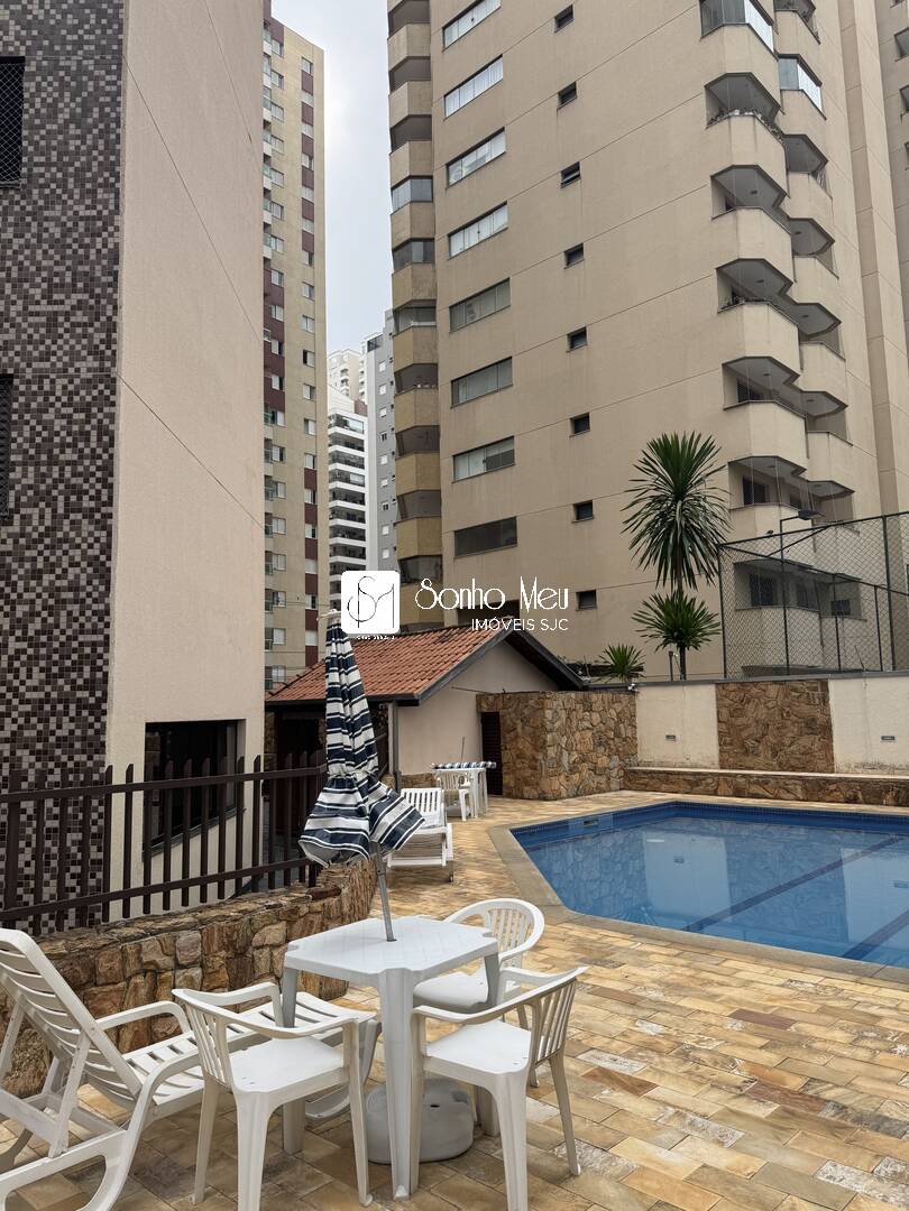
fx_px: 840
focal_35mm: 24
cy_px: 606
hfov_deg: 56.8
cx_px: 454
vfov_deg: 71.6
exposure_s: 1/1285
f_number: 1.78
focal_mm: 6.76
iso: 80
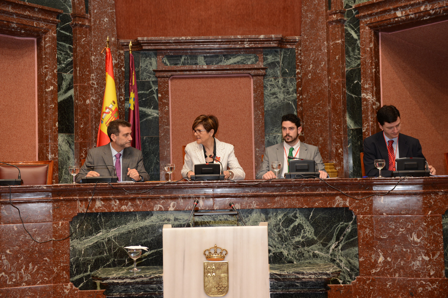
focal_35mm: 50
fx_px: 622
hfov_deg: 39.6
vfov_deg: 27.0
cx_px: 224
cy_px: 149
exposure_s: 1/80
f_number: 3.5
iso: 800
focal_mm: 50
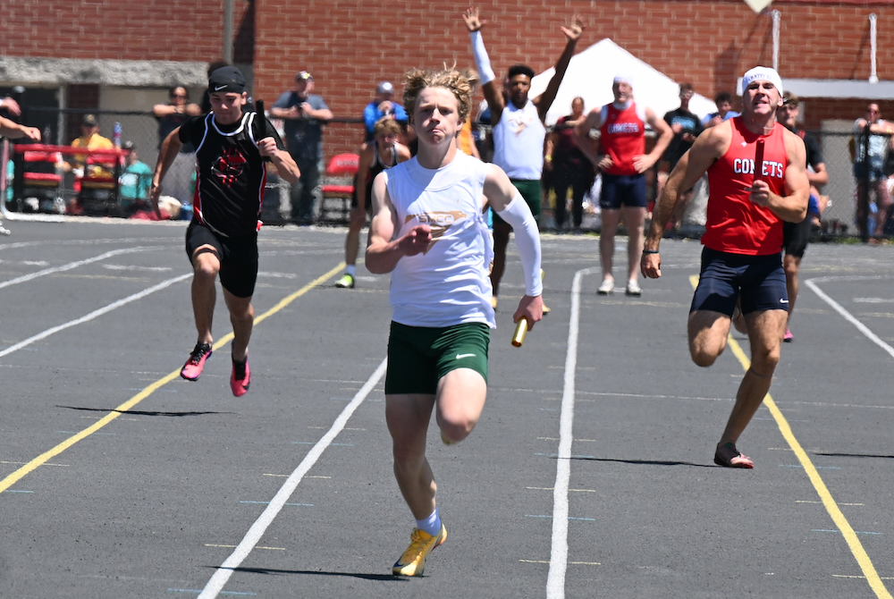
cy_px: 300
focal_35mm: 277
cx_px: 447
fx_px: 6889
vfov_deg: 5.0
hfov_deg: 7.4
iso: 220
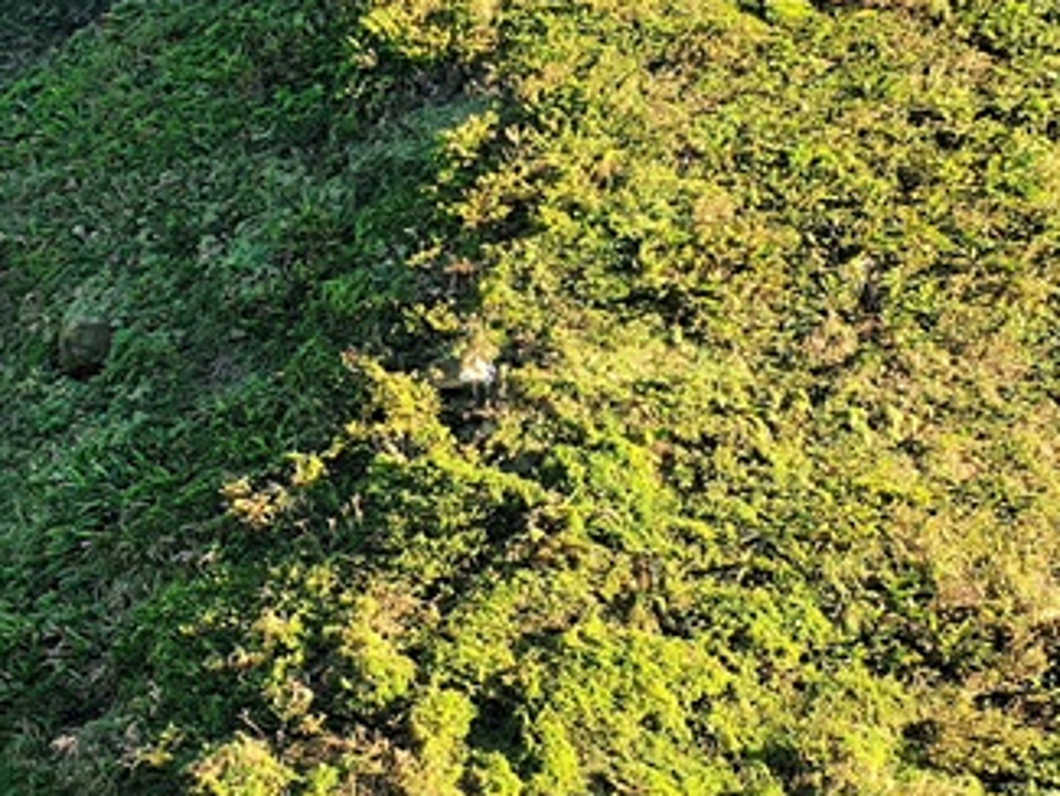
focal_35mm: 96
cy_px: 447
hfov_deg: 17.0
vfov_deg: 15.4
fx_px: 2941
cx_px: -812
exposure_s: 1/475
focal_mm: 4.32
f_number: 1.7
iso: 50
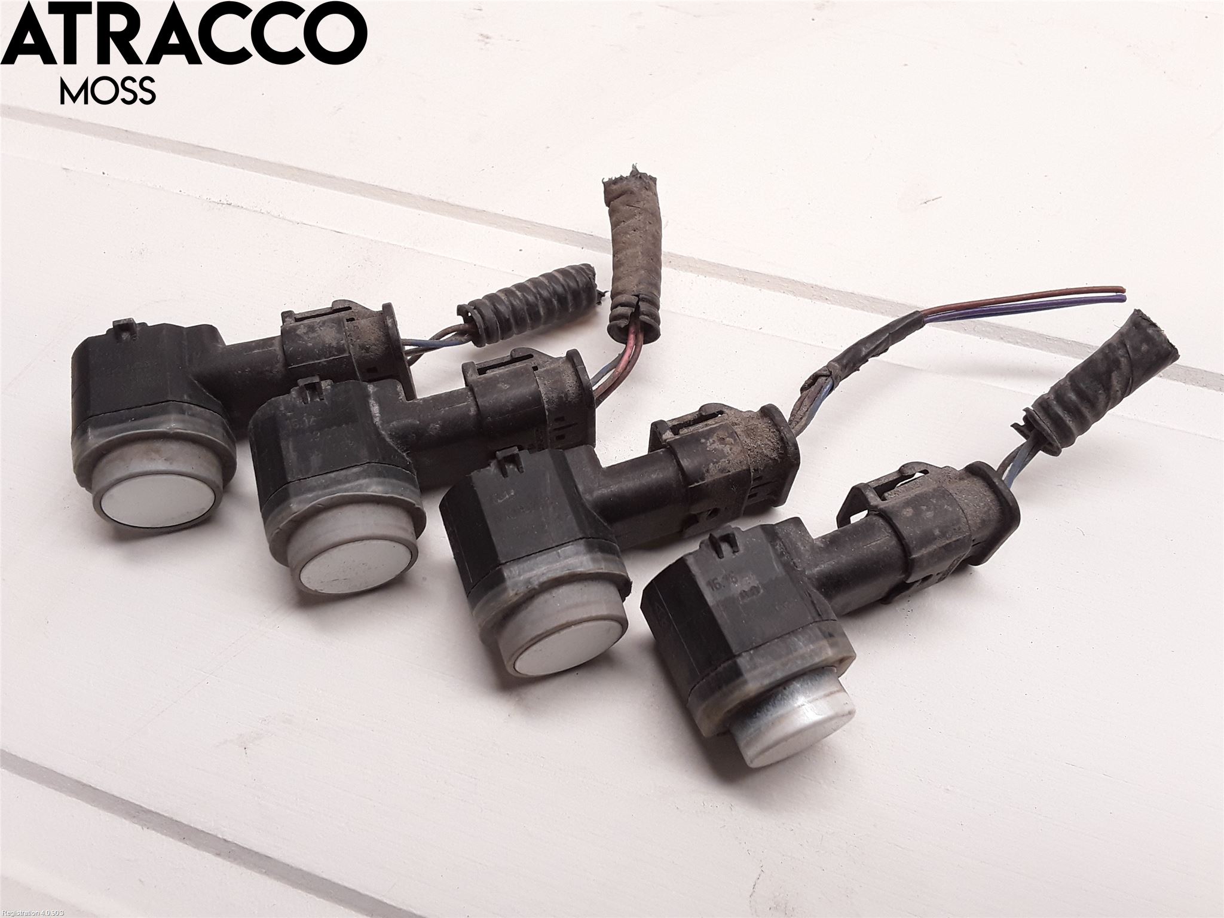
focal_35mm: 28
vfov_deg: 49.7
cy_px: 459
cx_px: 612
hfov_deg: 63.4
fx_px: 990
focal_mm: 2.91
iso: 50
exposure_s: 1/100
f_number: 1.9
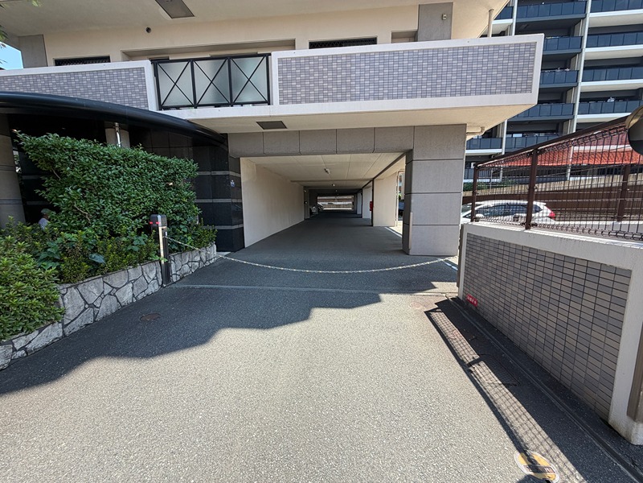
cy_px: 242
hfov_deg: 102.1
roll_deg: +1.3
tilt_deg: -5.5
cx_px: 322
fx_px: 260
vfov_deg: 85.7
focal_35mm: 14
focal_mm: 2.22
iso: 50
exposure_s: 1/502
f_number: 2.2
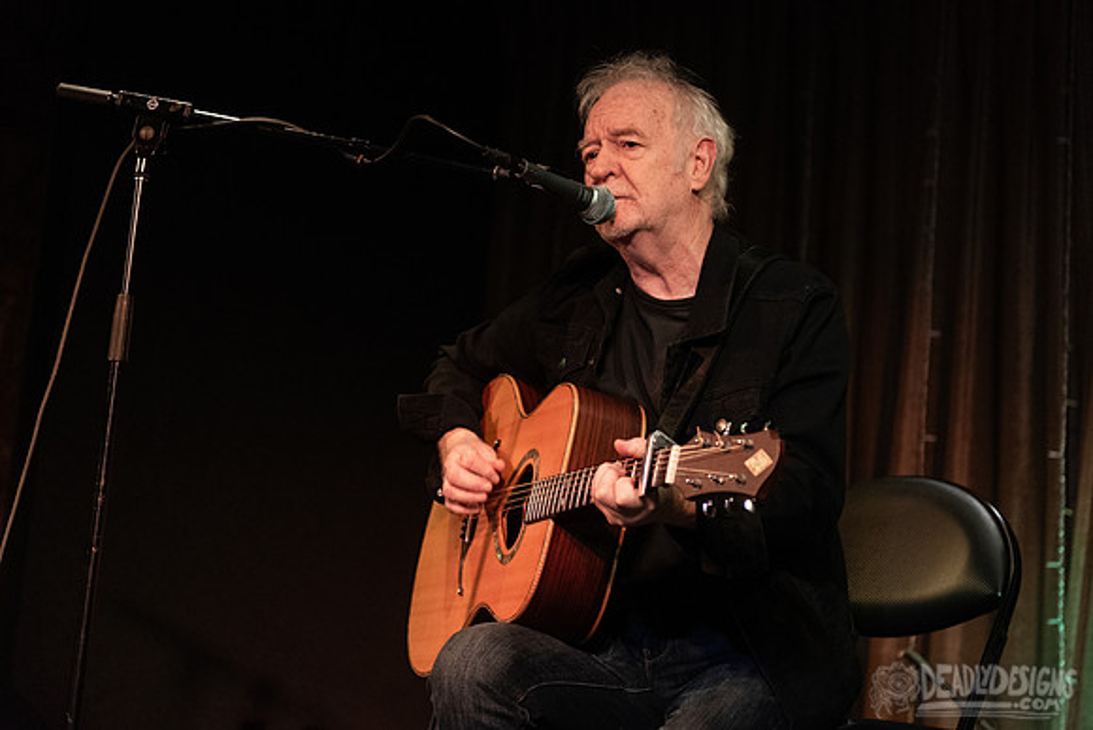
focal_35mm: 76
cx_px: 618
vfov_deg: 18.0
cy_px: 310
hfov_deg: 26.7
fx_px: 2304
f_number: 3.2
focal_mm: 66
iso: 2500
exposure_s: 1/200
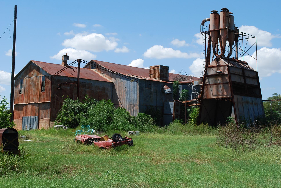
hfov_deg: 35.0
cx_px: 140
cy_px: 94
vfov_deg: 23.8
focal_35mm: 57
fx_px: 445
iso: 100
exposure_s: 1/200
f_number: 7.1
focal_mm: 38
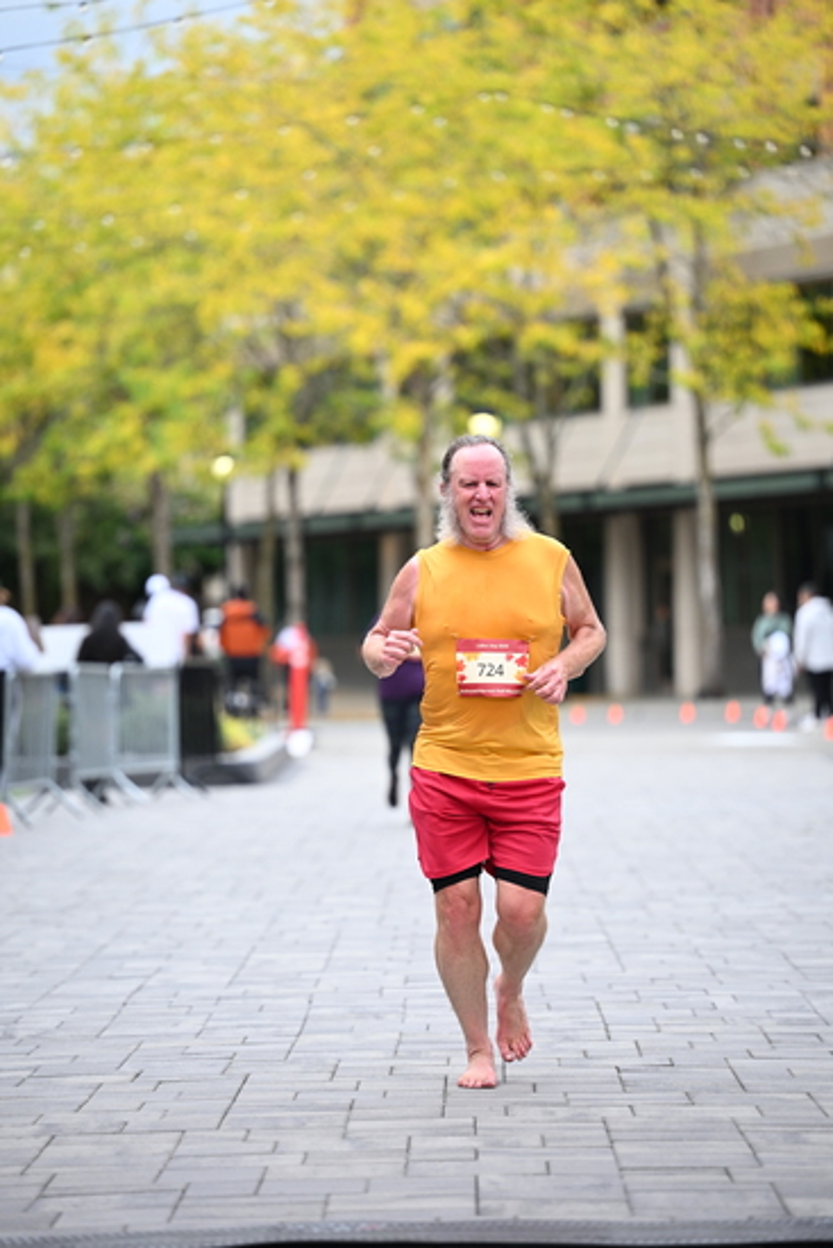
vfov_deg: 14.1
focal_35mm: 145
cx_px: 416
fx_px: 5029
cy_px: 624
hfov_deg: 9.5
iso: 640
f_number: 2.8
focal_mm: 145
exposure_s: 1/2000
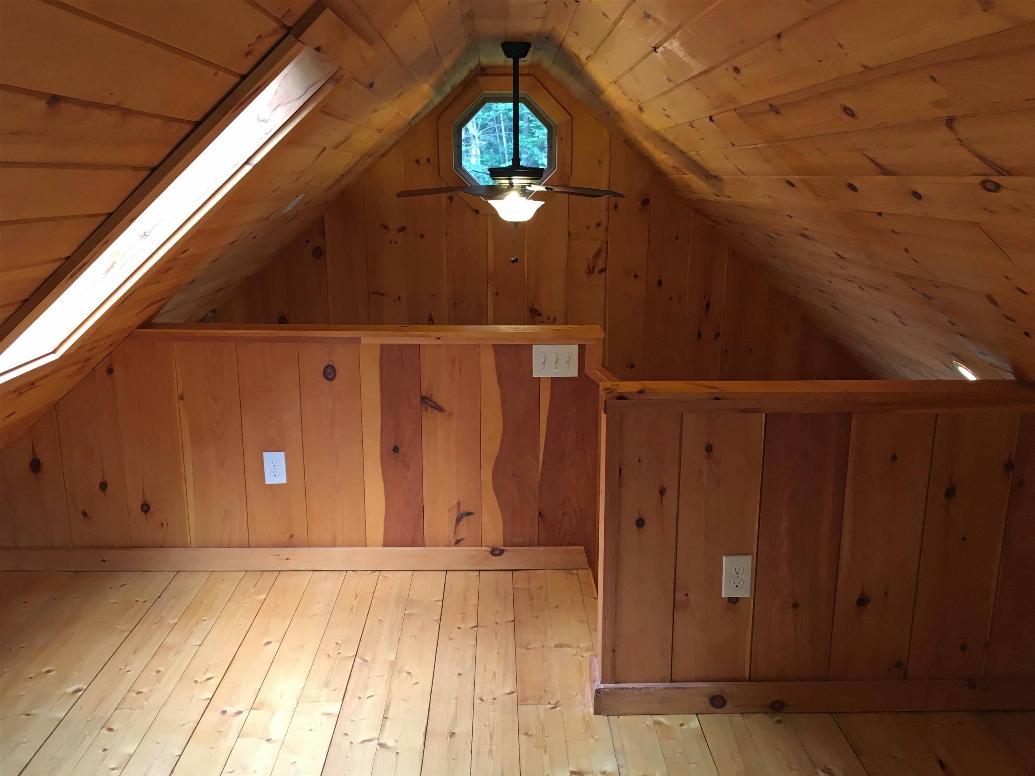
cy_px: 388
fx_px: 867
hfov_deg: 61.7
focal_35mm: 29
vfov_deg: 48.2
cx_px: 518
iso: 100
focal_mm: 4.15
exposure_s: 1/33
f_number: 2.2
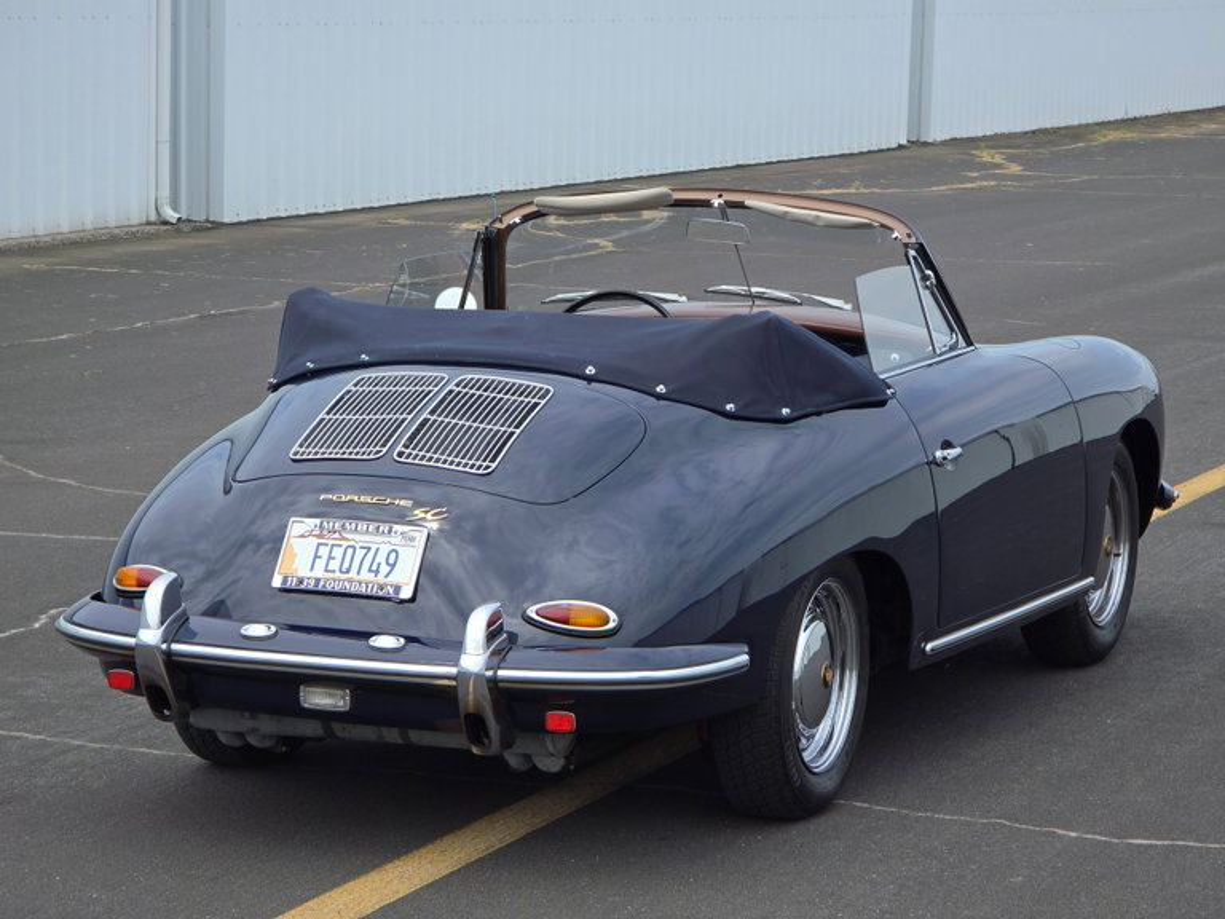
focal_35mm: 115
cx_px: 612
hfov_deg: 17.1
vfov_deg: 12.9
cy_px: 460
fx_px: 4070
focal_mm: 18.6
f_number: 3.4
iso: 64
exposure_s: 1/892
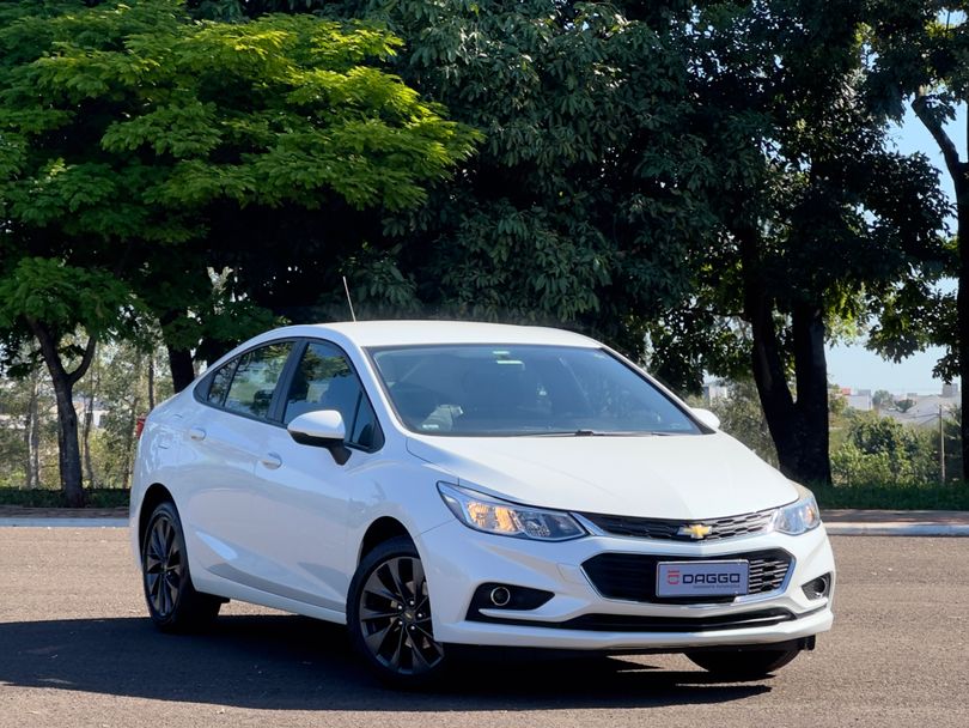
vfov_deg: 19.1
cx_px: 484
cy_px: 364
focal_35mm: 77
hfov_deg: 25.3
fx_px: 2156
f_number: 2.8
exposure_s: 1/213
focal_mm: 9
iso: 25
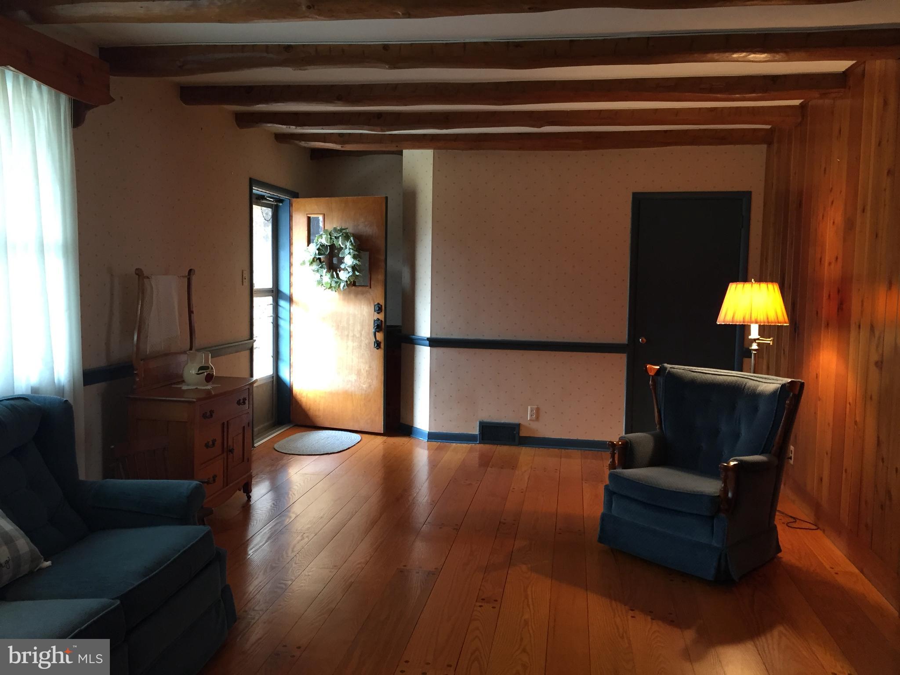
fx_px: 754
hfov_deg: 61.7
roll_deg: -0.6
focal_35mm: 29
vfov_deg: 48.2
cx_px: 450
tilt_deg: -4.5
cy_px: 338
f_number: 2.2
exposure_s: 1/30
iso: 125
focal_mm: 4.15
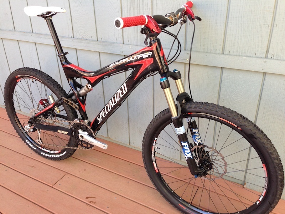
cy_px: 107
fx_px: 272
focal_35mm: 33
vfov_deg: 42.9
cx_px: 142
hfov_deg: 55.4
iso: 64
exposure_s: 1/60
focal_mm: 4.12
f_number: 2.4
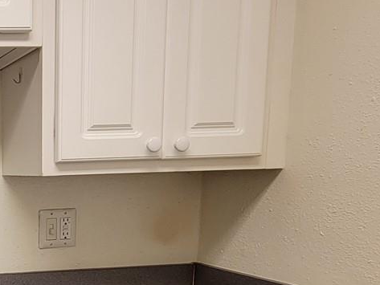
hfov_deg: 32.2
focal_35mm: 44
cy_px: 235
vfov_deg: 31.9
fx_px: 483
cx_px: -117
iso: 64
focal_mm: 2.2
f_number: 2.2
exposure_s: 1/60
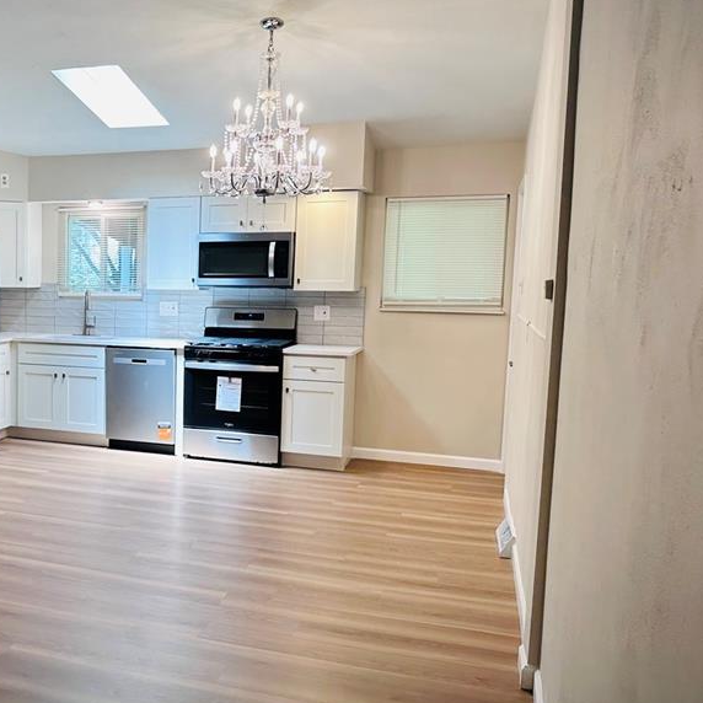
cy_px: 365
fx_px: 873
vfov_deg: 43.8
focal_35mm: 38
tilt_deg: -4.9
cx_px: 81
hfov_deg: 40.8
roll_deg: -0.7
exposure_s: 1/120
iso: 80
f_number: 1.78
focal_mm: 6.86
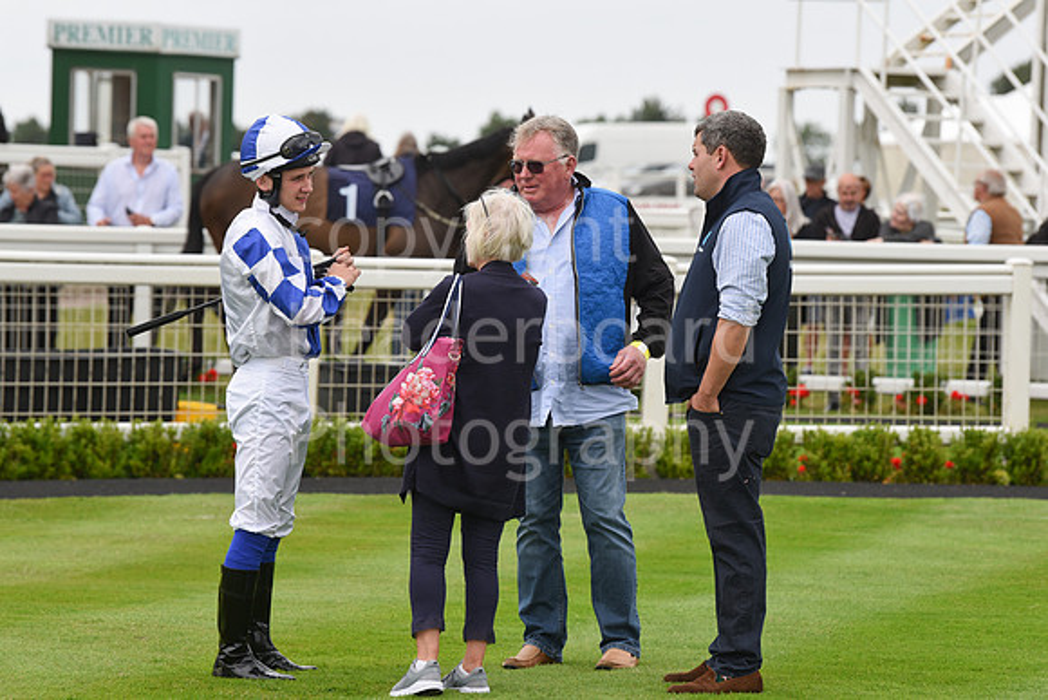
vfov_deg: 7.4
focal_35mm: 185
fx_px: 5387
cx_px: 524
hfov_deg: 11.1
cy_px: 350
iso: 800
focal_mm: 185
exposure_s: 1/1000
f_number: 6.3
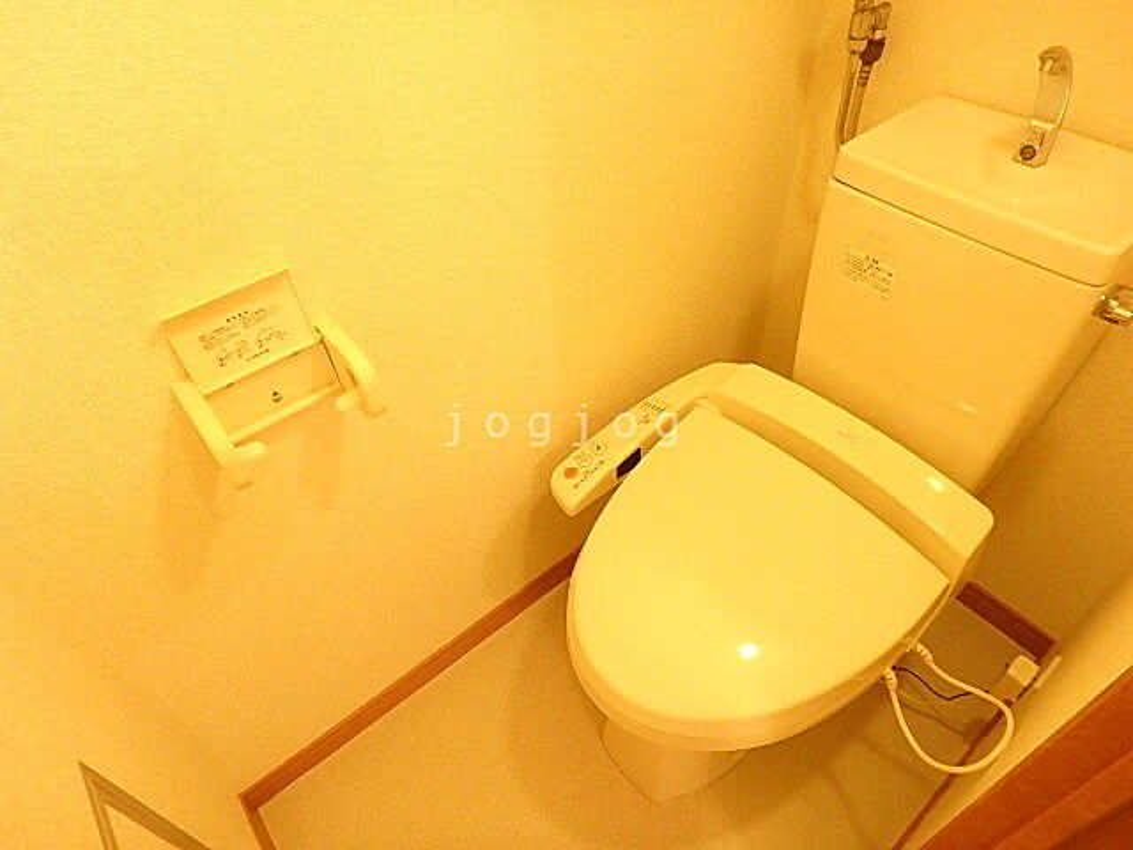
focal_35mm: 21
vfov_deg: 63.4
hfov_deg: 79.0
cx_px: 566
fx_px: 687
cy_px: 425
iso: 800
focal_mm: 3.7
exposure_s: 1/25
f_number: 3.5
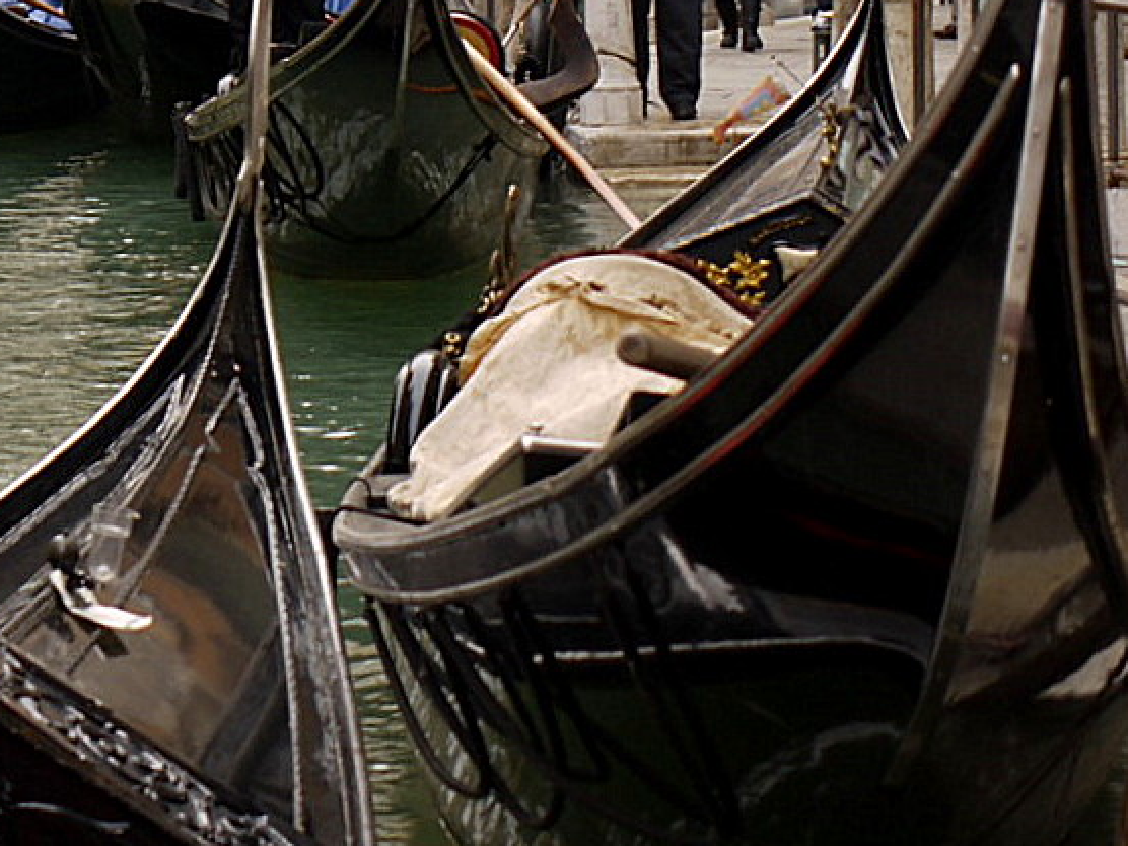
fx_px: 4953
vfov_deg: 9.7
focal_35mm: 152
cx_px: -128
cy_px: -108
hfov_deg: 12.7
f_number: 5.4
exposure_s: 1/60
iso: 100
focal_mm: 33
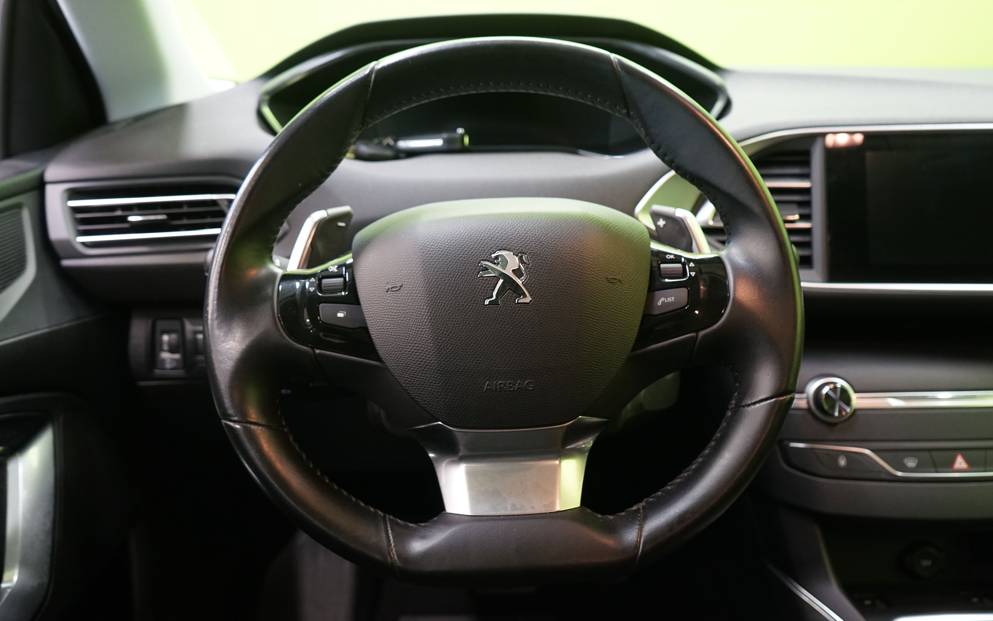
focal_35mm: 31
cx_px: 495
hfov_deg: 61.2
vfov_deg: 40.6
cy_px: 304
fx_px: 839
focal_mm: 30
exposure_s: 1/15
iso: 2000
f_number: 5
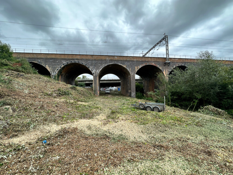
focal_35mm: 14
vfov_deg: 85.7
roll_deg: +0.9
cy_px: 88
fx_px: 94
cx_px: 116
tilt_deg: +2.0
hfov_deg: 102.1
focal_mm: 2.22
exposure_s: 1/463
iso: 40
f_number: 2.2
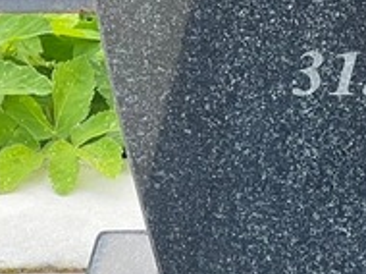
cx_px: 578
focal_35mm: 325
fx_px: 3432
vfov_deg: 4.6
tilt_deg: -26.7
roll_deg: +1.5
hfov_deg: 6.0
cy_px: -17
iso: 64
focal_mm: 9
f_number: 2.8
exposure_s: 1/121
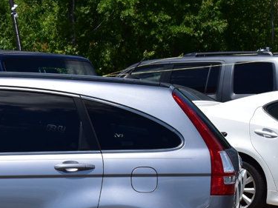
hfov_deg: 10.2
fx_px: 1517
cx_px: -88
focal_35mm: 189
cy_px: 183
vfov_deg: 7.8
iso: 200
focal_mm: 48
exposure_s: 1/500
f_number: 11
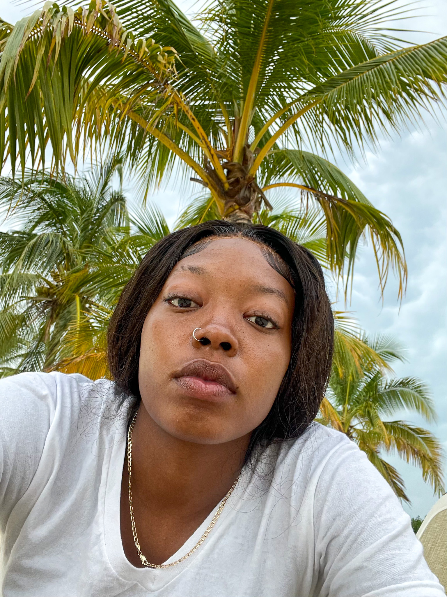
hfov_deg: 46.8
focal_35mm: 30
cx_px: 224
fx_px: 517
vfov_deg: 60.0
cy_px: 298
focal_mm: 2.71
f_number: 2.2
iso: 125
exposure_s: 1/60
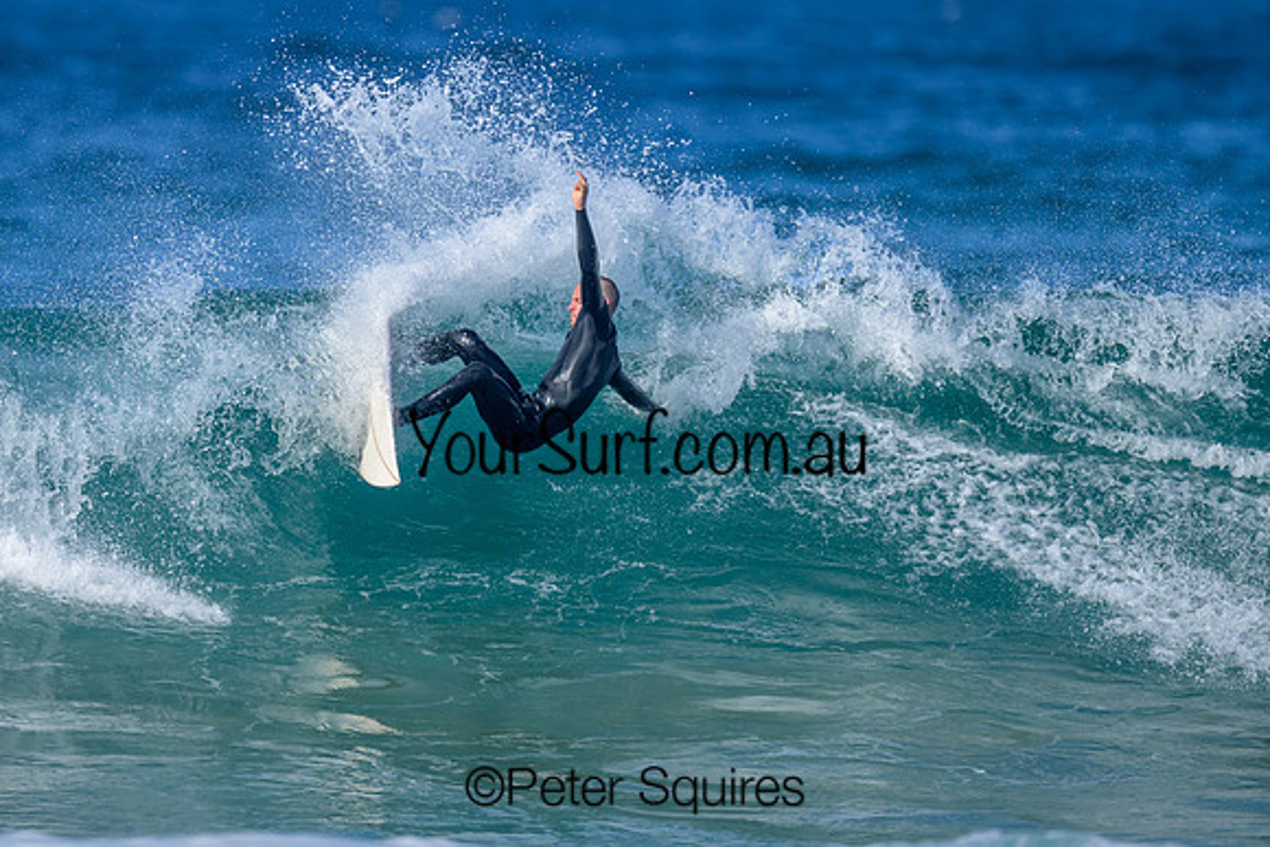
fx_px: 38797
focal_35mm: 1100
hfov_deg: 1.9
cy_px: 348
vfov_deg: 1.3
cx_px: 582
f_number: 6.3
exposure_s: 1/2000
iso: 450
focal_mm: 800
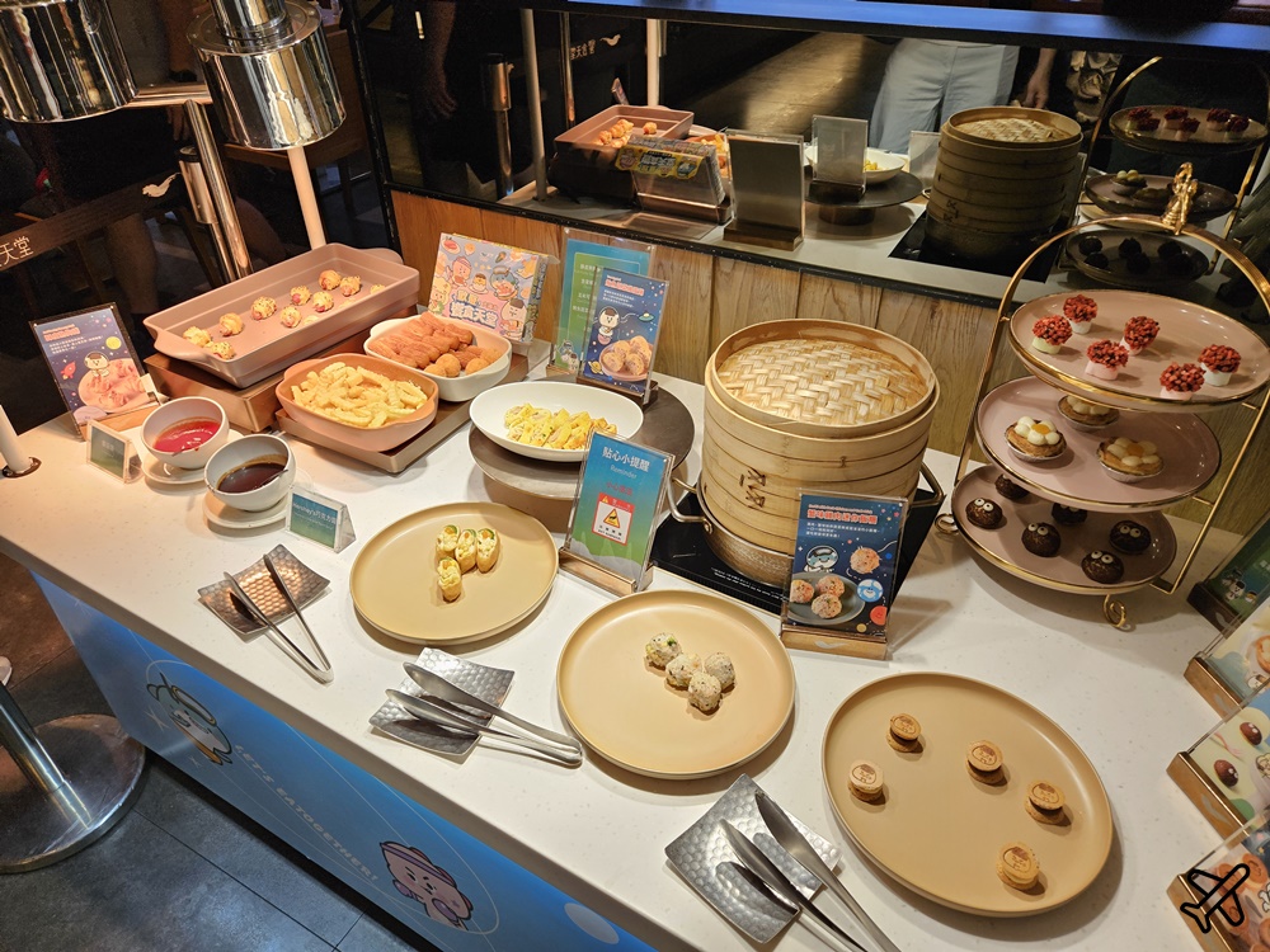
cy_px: 476
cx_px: 635
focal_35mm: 23
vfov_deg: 58.9
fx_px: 844
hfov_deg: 73.9
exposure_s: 1/120
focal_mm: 5.4
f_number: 1.8
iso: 80
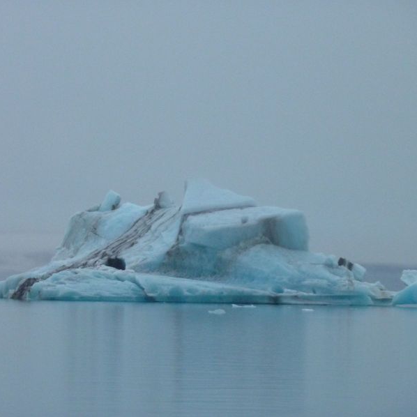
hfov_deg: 8.7
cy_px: 208
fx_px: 2726
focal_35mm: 200
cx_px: 187
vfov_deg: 8.7
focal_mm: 27.8
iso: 320
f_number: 4.5
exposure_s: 1/100
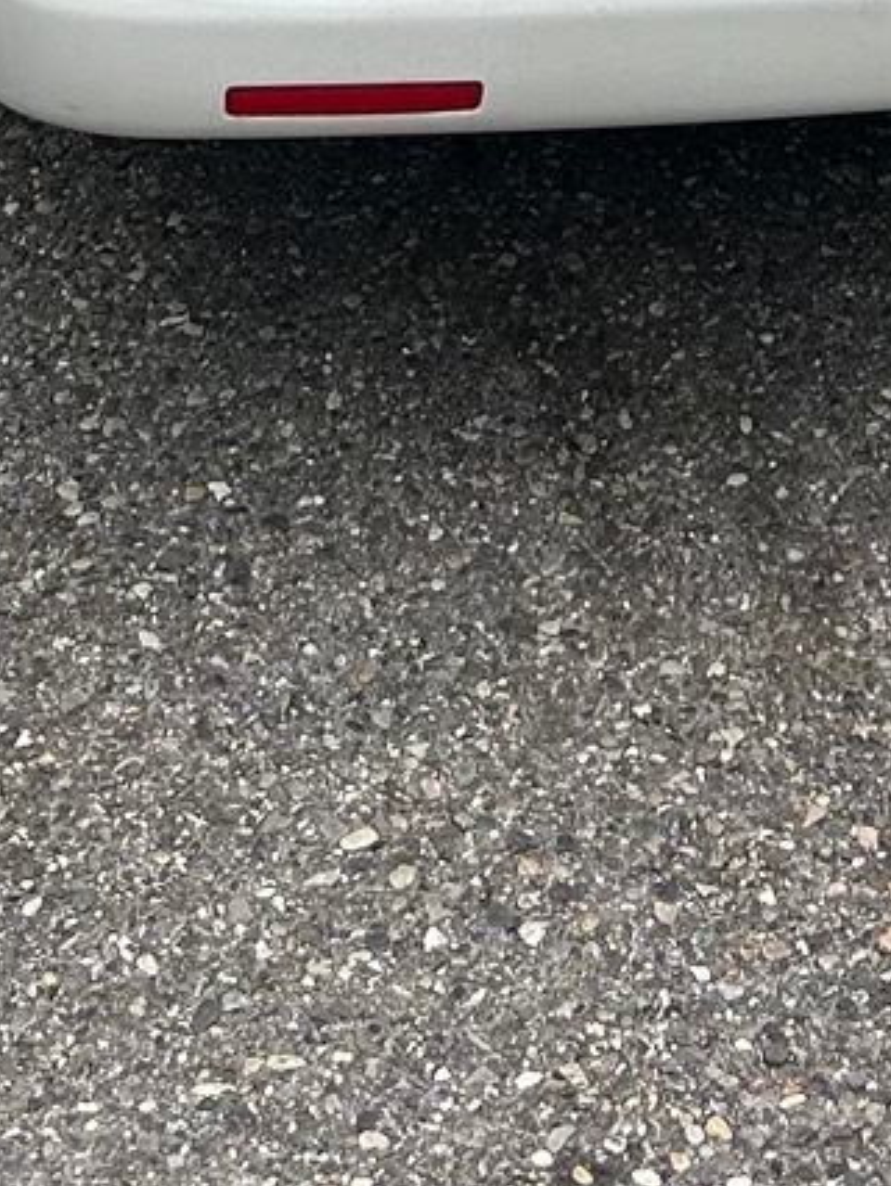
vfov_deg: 13.5
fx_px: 4217
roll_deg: +0.0
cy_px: -1256
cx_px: 752
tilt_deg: -5.6
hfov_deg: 12.0
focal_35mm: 123
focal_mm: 5.7
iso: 50
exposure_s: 1/1972
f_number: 1.5
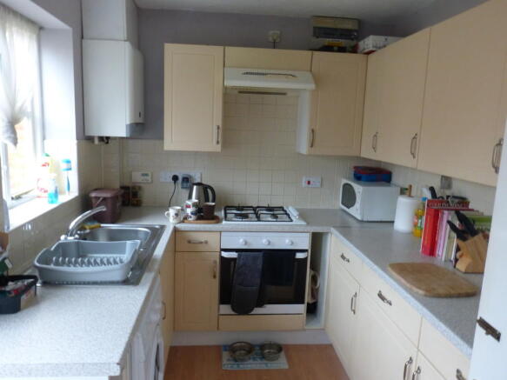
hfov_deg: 69.4
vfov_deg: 54.9
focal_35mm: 25
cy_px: 190
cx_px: 254
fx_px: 366
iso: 400
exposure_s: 1/6
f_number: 5.6
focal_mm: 4.5
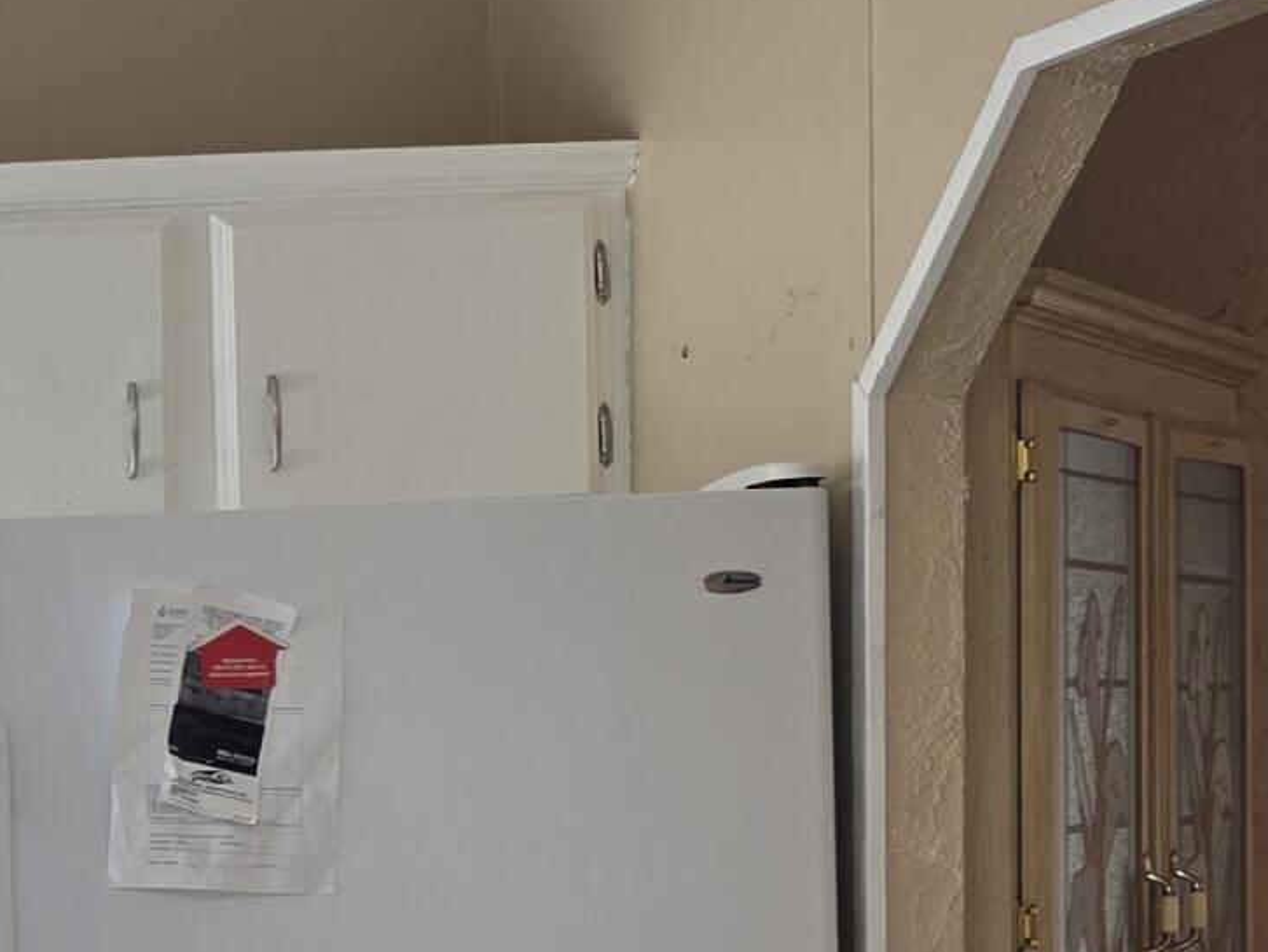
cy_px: 1003
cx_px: -975
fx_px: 3481
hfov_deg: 17.2
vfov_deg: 15.2
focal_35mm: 95
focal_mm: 6.3
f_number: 1.7
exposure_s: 1/120
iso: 64
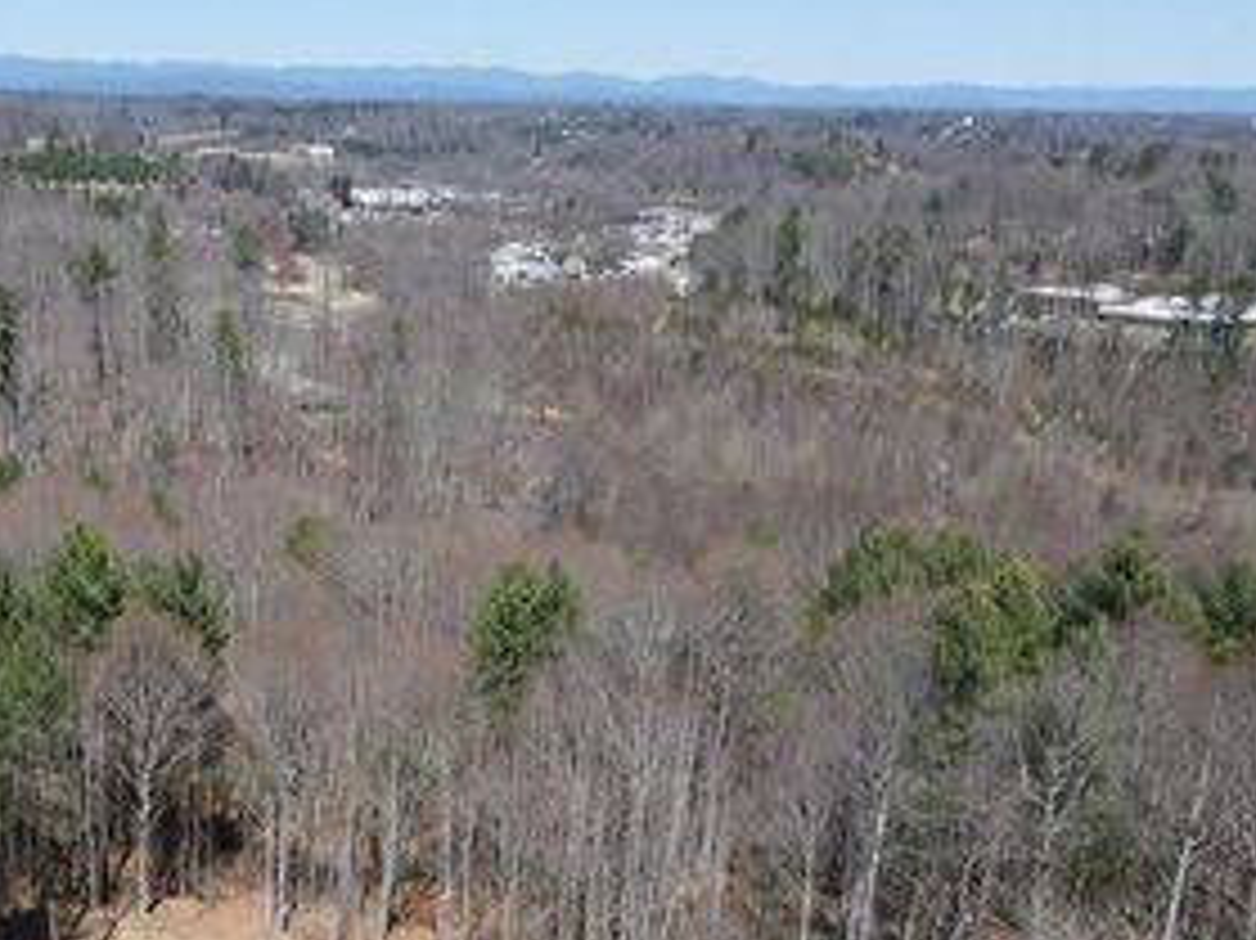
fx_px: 1560
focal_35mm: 43
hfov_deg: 41.9
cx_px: 248
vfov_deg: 32.7
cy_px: 744
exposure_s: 1/640
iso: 100
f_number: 2.8
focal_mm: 4.5
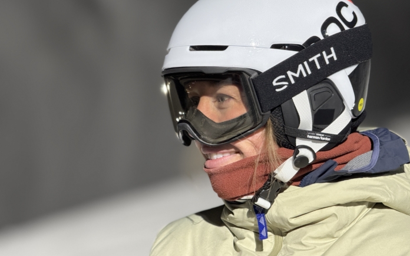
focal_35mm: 128
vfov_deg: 10.2
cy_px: 133
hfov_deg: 16.3
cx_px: 205
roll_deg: -0.9
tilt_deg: +5.4
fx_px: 1430
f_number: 2.8
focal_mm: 15.66
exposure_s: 1/60
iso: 250
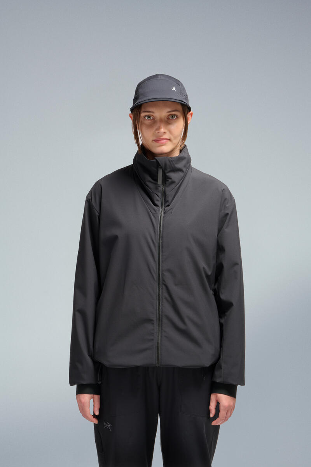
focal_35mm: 85
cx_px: 156
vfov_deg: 23.9
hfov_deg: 16.1
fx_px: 1101
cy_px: 234
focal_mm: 85
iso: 250
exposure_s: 1/160
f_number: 16
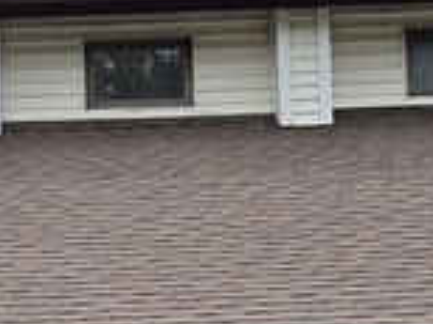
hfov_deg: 12.6
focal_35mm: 153
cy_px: 496
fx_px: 1911
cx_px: -115
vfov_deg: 9.4
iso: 25
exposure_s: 1/2544
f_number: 1.8
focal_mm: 5.4
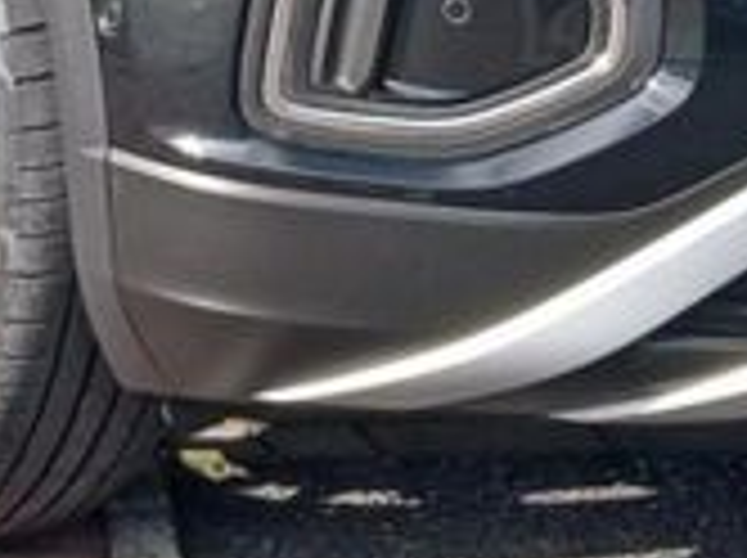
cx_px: 207
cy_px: -374
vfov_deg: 14.2
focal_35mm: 94
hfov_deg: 20.8
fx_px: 2026
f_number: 1.8
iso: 20
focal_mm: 3.98
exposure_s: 1/302
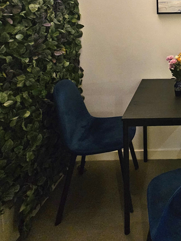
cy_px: 23
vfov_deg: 52.5
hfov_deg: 38.6
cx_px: 199
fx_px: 209
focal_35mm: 30
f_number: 2.2
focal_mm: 2.2
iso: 400
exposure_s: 1/33.3
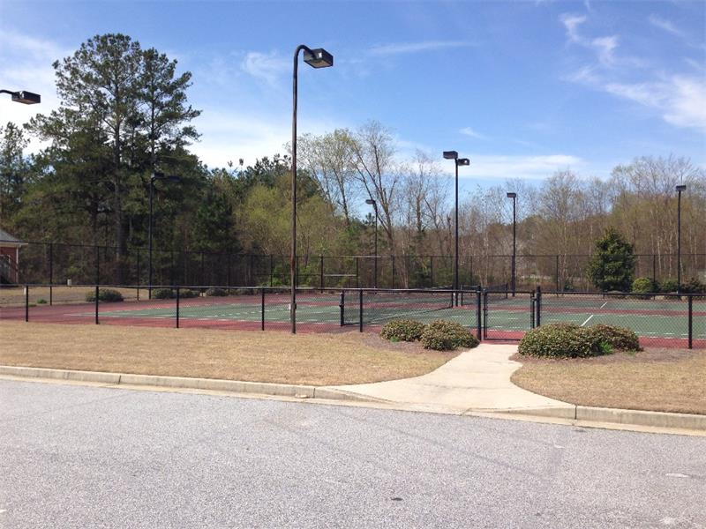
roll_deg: -0.5
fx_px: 673
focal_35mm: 33
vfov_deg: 42.9
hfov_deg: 55.4
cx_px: 353
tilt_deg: +1.6
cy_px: 264
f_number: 2.4
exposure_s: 1/1391
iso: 50
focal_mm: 4.12
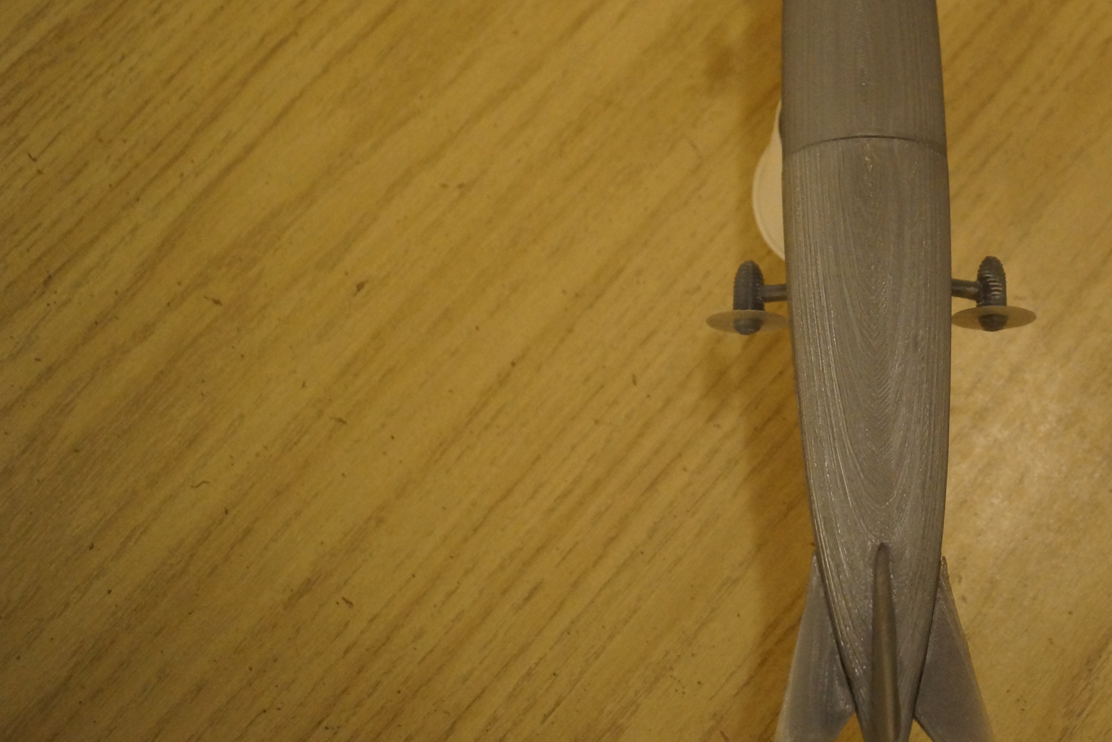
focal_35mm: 43
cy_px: 230
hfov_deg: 43.5
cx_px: 876
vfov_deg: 30.9
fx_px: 1328
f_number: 3.5
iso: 1600
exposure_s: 1/100
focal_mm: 18
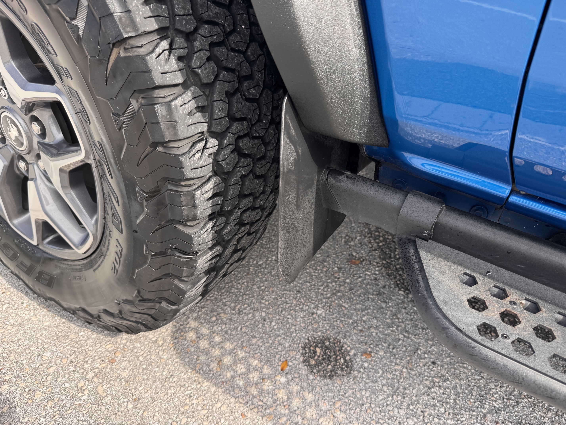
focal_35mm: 24
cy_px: 212
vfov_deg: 56.8
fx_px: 392
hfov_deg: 71.6
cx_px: 283
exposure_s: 1/693
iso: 80
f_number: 1.78
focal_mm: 6.76
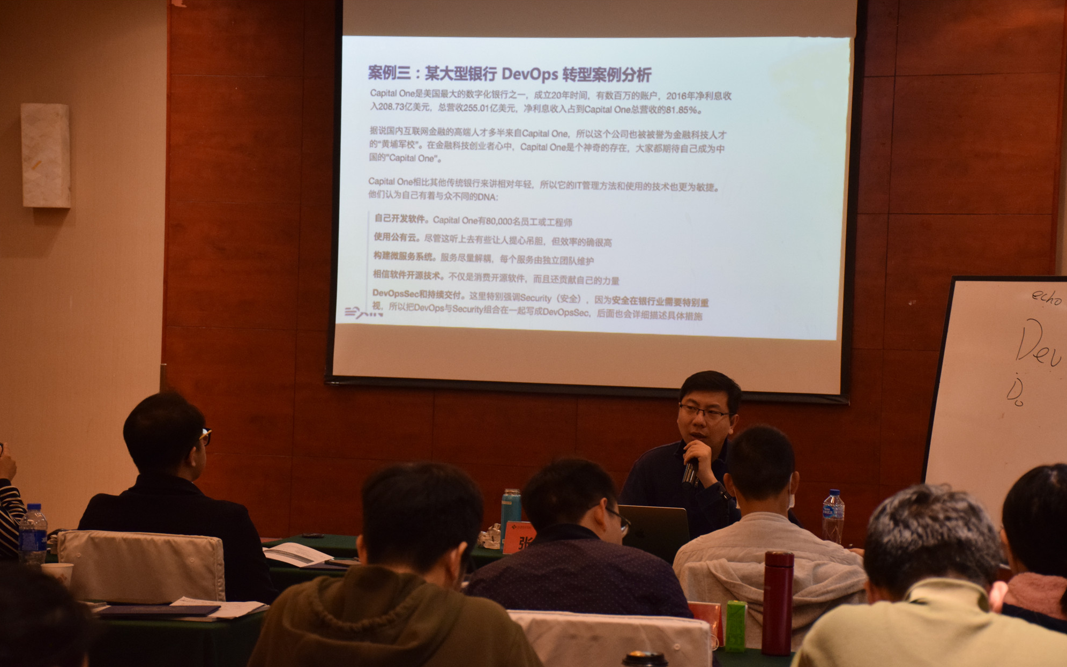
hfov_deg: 24.1
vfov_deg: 15.2
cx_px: 532
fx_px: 2501
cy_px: 356
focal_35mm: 86
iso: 1250
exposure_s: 1/125
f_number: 5
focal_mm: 56
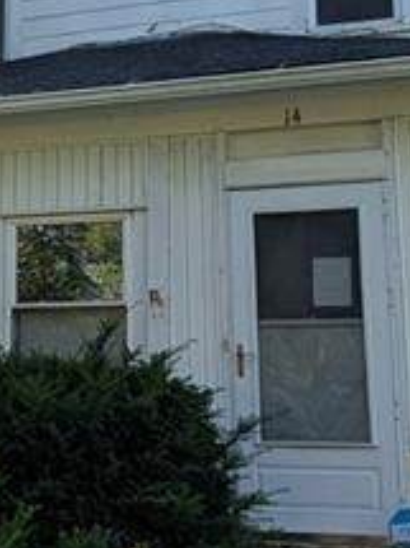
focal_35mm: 86
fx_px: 1359
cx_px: -23
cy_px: 115
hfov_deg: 16.7
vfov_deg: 22.5
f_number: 1.85
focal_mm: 6.81
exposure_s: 1/1471
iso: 44
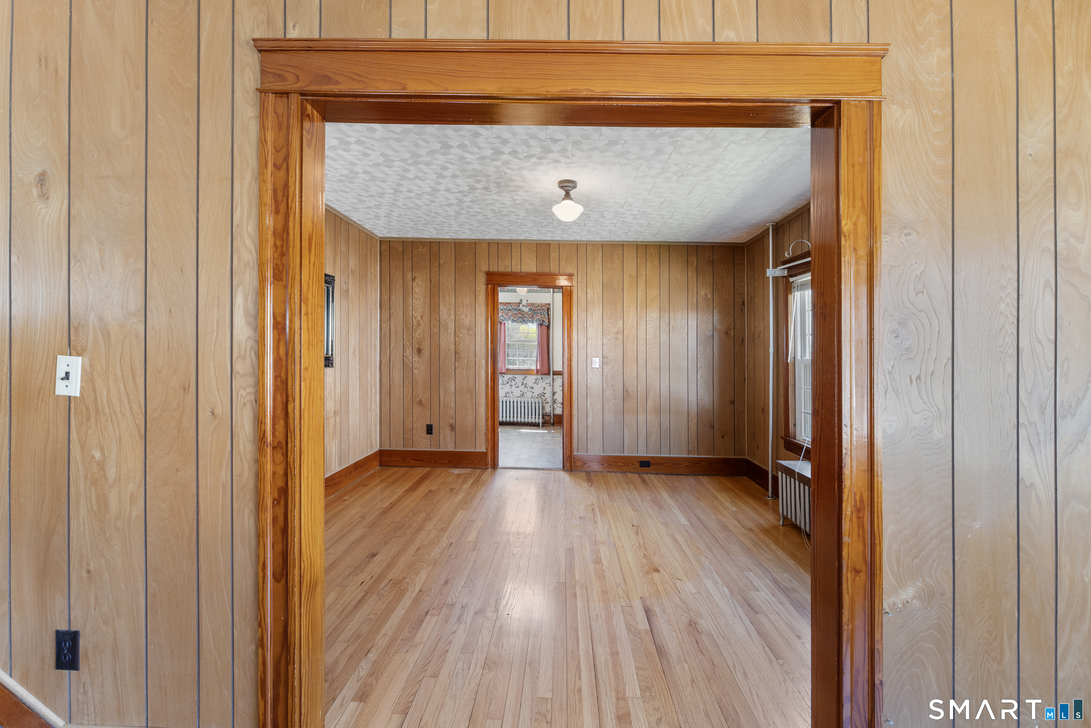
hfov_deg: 104.3
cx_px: 546
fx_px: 424
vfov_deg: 81.2
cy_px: 364
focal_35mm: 14
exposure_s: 1/6
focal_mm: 14
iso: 800
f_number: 8
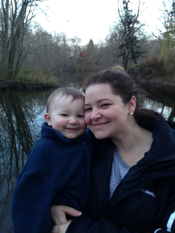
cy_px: 116
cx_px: 88
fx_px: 222
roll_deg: -2.5
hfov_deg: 42.9
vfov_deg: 55.4
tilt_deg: -13.2
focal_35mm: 33
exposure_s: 1/20
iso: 125
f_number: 2.4
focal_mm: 4.12
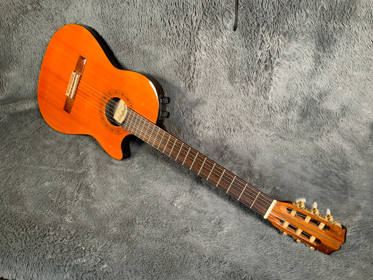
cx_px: 186
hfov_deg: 61.7
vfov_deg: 48.2
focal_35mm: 29
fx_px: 312
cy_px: 140
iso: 64
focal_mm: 3
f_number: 1.8
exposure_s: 1/78
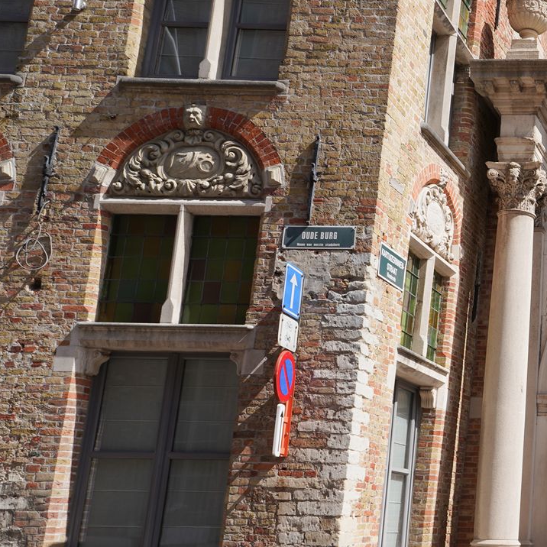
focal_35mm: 57
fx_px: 1019
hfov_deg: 25.3
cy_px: 287
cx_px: 736
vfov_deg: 30.0
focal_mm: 24
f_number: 14
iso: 100
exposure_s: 1/100
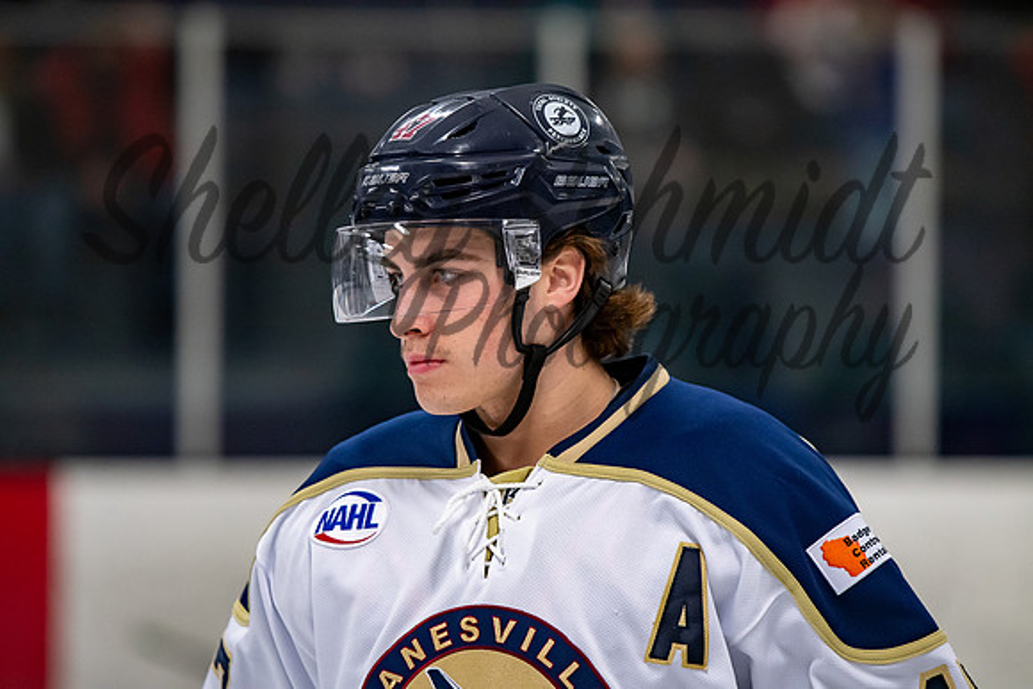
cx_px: 516
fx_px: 8610
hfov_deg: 6.9
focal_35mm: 300
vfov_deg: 4.6
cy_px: 344
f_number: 3.2
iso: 800
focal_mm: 200
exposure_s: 1/800
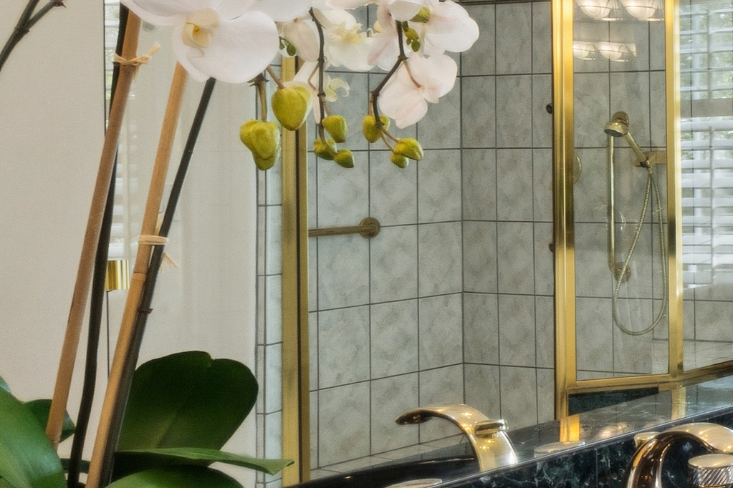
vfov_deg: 20.5
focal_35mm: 66
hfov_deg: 21.0
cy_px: 138
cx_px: 1314
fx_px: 1344
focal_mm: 15
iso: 400
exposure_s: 1/10
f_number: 22
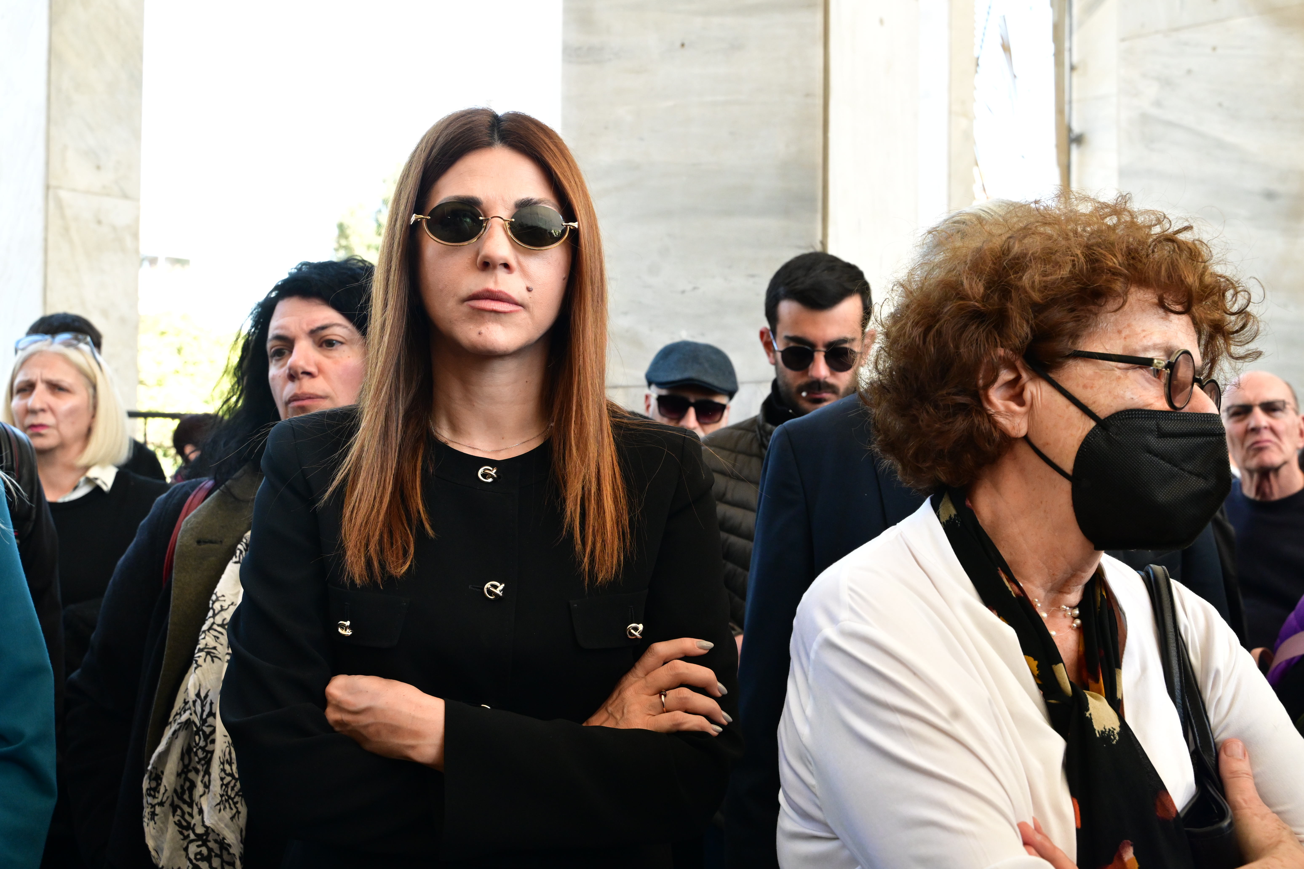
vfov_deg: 34.2
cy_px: 434
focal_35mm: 39
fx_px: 1413
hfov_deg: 49.6
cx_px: 652
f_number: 7.1
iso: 3200
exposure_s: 1/400
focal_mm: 39
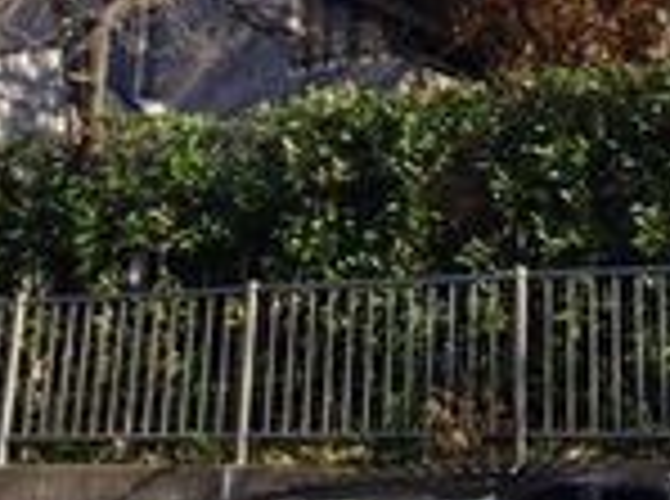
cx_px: 495
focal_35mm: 82
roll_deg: -1.6
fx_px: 1583
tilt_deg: +20.6
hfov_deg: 23.7
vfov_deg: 16.8
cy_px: -160
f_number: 2.2
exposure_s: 1/791
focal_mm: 4.15
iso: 32
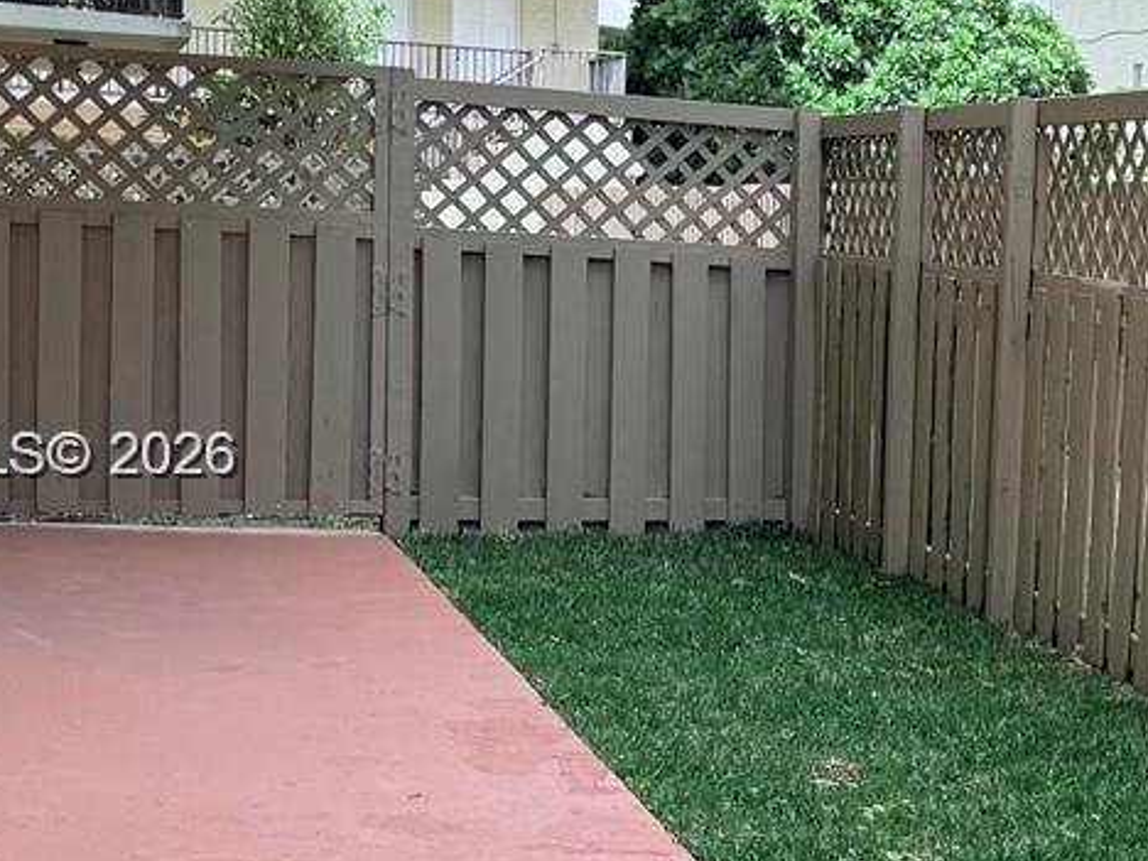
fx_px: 2719
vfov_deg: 18.0
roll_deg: -2.8
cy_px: 459
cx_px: 1435
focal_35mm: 82
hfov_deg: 21.8
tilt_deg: -4.7
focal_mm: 6.76
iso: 125
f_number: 1.78
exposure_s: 1/4167
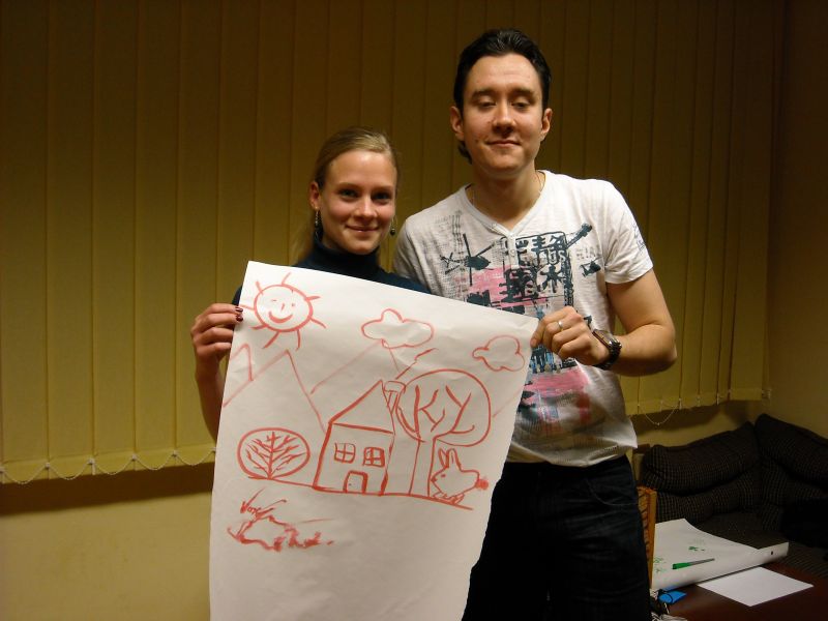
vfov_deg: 32.9
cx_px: 414
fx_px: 1052
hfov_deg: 42.9
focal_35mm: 44
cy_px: 310
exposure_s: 1/60
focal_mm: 7.1
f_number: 3.1
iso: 237
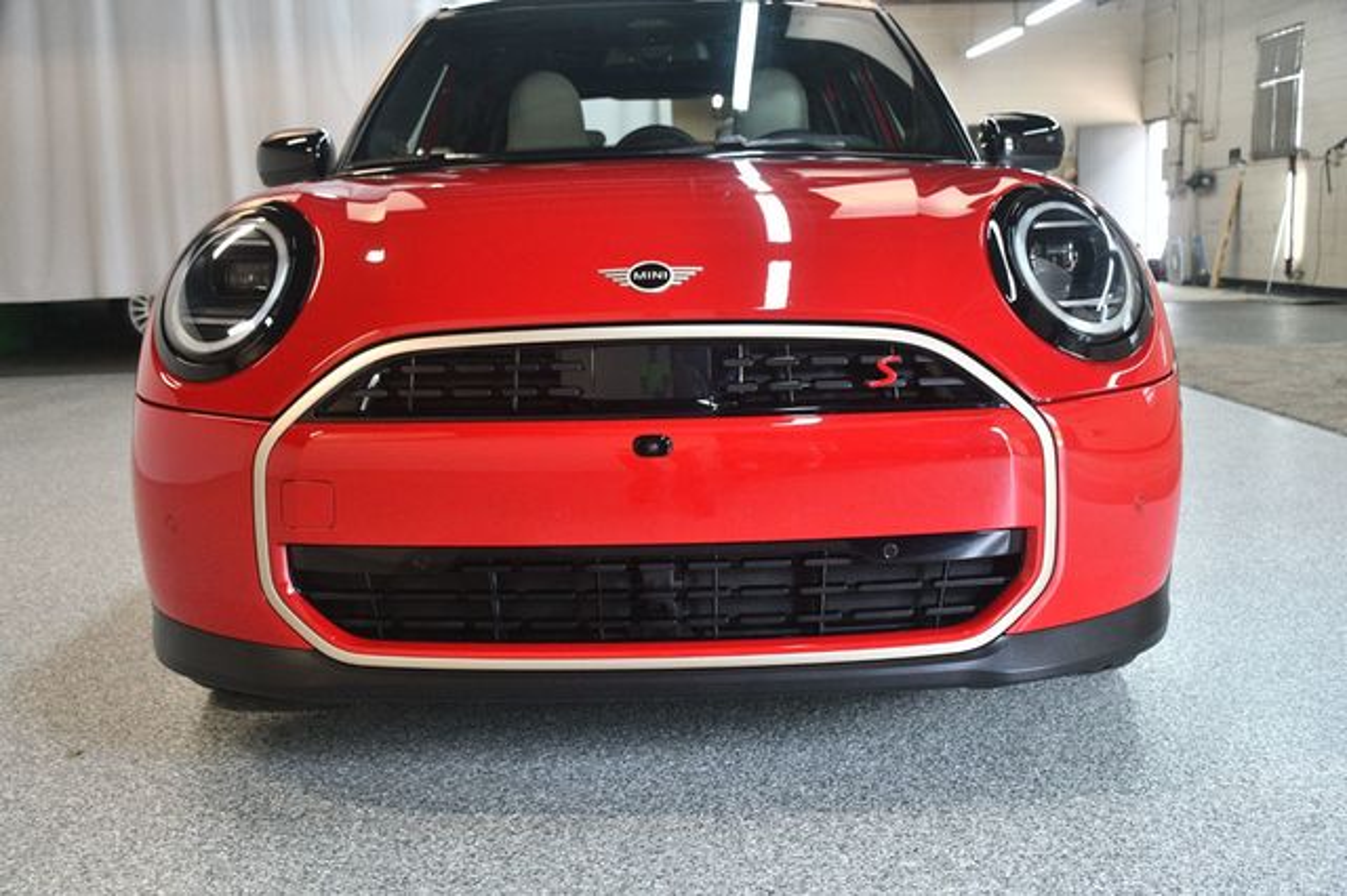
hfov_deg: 53.2
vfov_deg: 36.8
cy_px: 448
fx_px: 1346
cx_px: 674
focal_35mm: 36
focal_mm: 24
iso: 1400
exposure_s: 1/125
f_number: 3.8
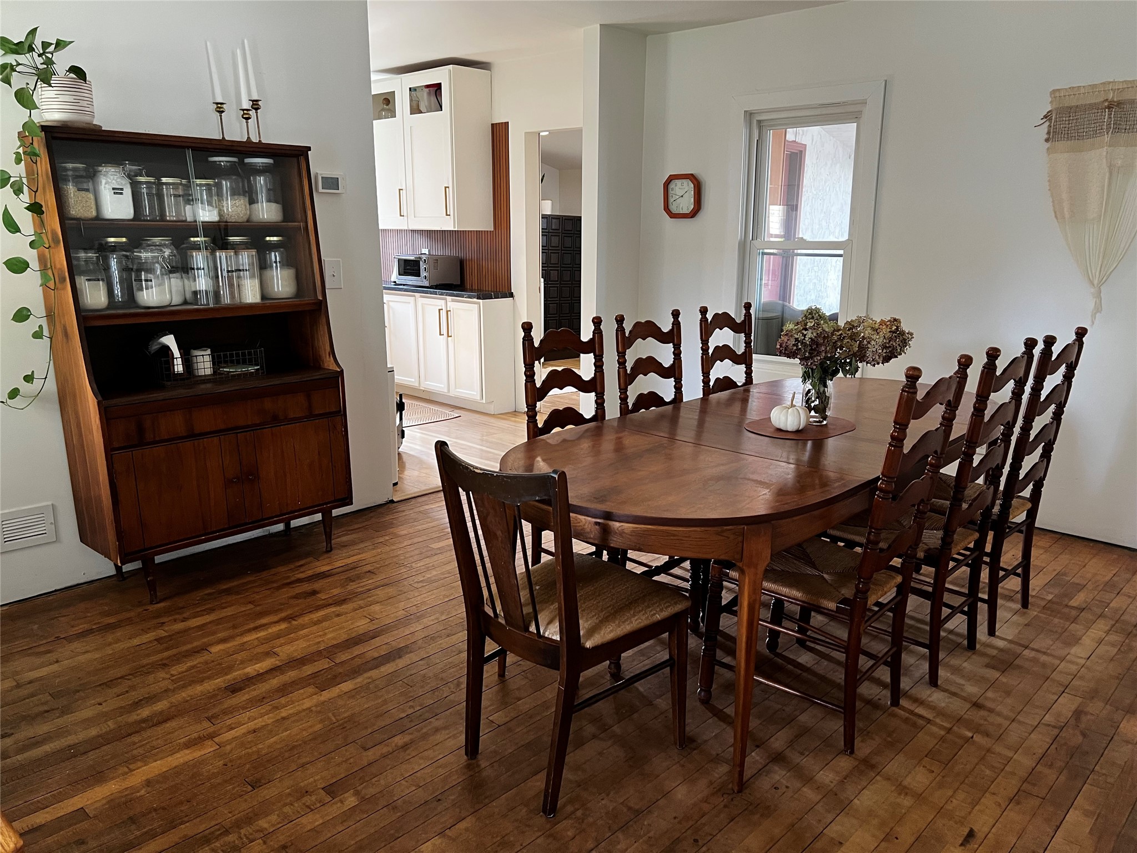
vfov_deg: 53.1
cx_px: 568
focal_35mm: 26
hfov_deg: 67.3
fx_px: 854
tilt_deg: -12.7
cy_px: 426
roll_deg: -0.7
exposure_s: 1/60
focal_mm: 5.7
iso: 200
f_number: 1.5
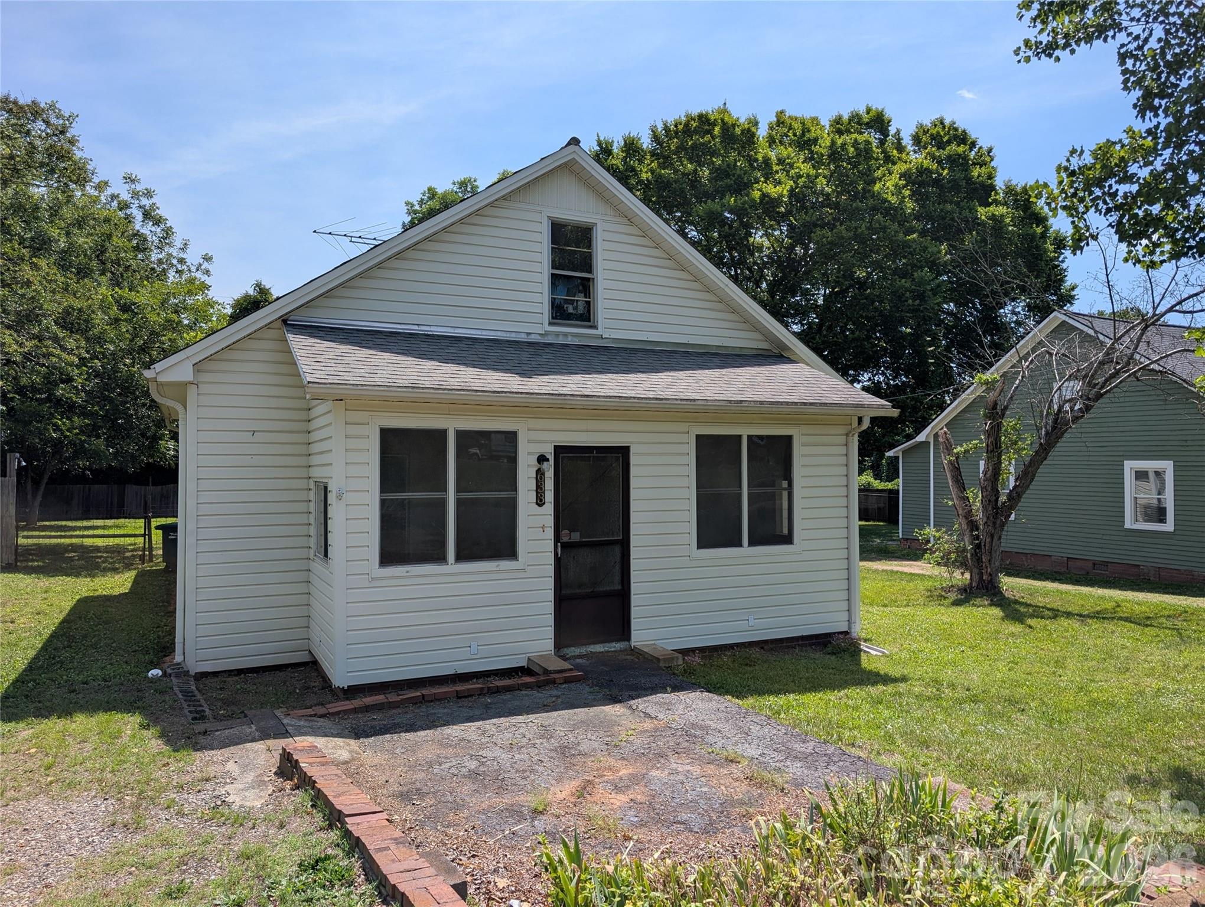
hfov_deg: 71.5
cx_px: 602
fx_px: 837
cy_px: 454
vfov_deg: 56.9
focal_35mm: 24
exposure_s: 1/1346
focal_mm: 6.9
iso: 22
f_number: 1.68
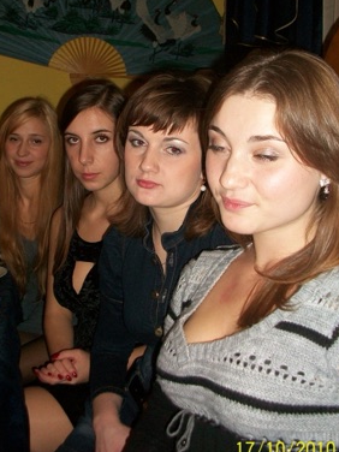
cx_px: 148
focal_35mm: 47
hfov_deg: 30.8
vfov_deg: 40.2
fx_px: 614
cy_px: 174
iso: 120
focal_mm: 5.7
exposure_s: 1/60
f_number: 2.8
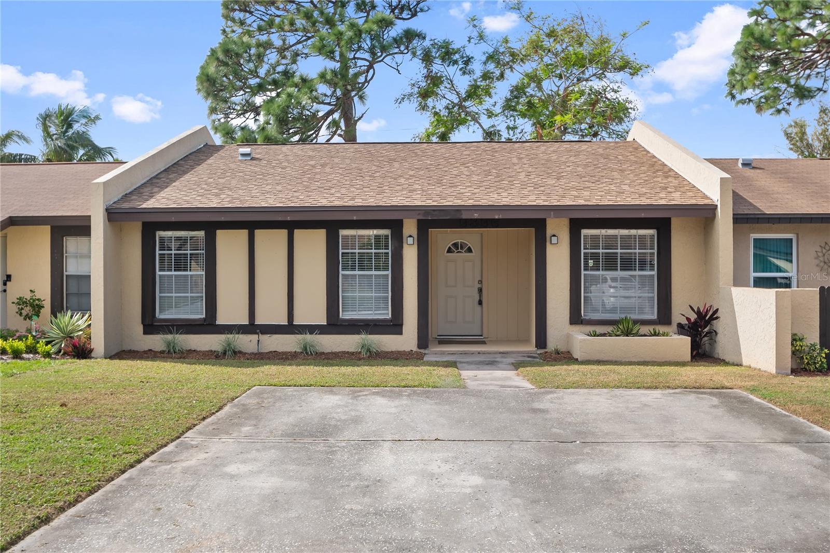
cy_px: 276
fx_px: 830
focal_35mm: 36
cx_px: 415
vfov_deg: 36.9
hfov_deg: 53.1
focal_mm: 24
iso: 100
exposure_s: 1/50
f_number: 9
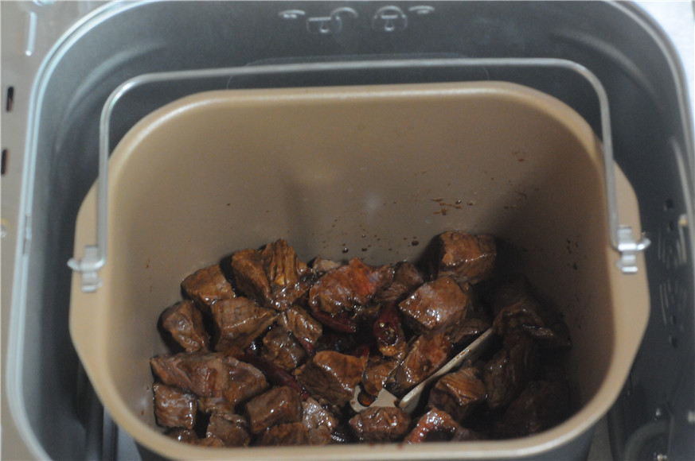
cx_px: 348
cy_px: 230
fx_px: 1446
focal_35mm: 75
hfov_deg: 27.0
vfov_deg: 18.1
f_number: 4.5
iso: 2200
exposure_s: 1/15
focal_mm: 50
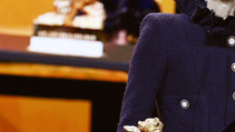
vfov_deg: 3.5
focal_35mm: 346
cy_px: 57
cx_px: 212
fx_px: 2157
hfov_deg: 6.2
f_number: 5
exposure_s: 1/250
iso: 5000
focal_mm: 155
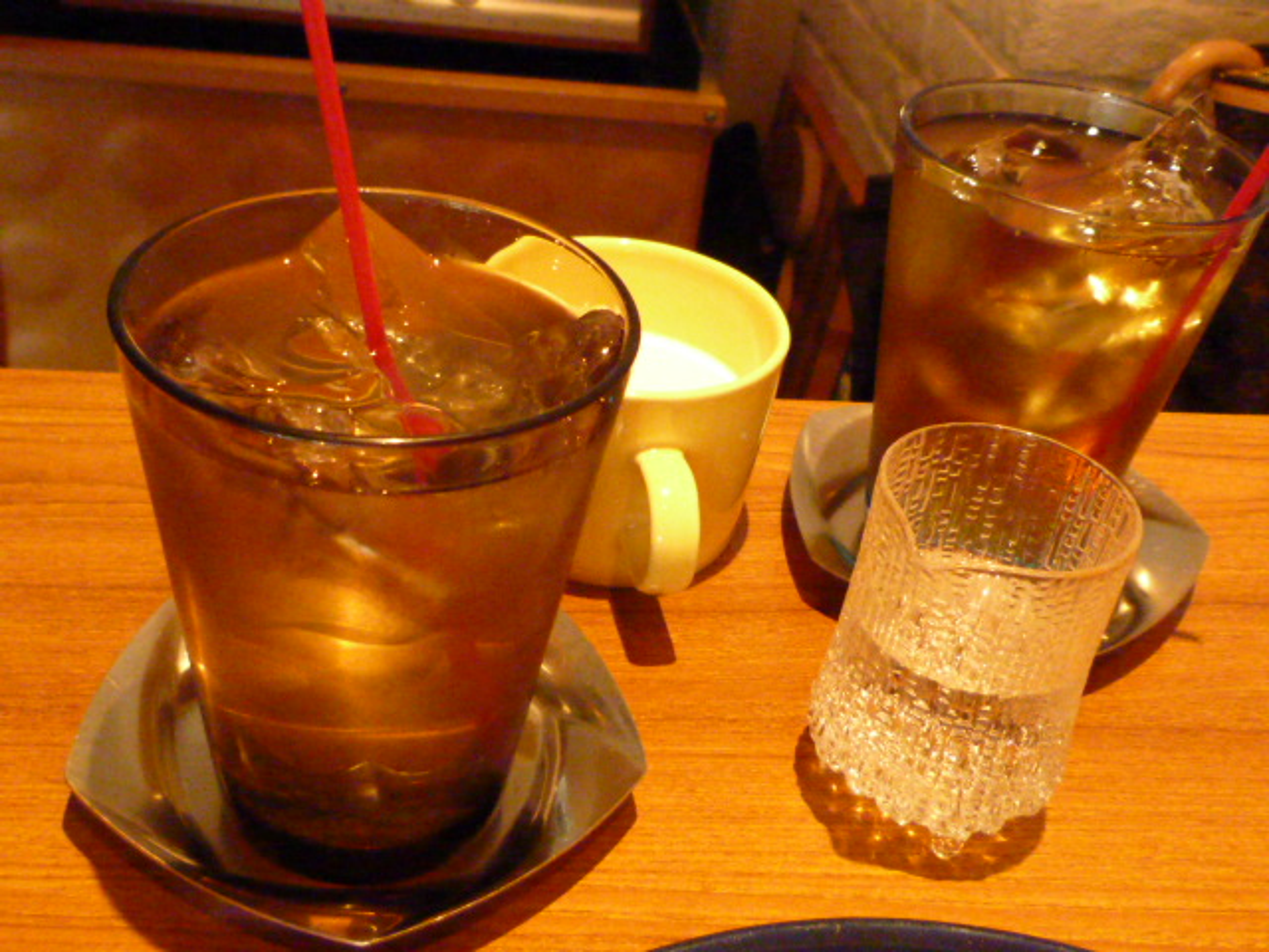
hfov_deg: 46.8
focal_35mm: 40
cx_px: 634
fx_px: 1466
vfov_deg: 36.0
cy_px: 476
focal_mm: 4.4
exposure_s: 1/60
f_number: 2.8
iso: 800
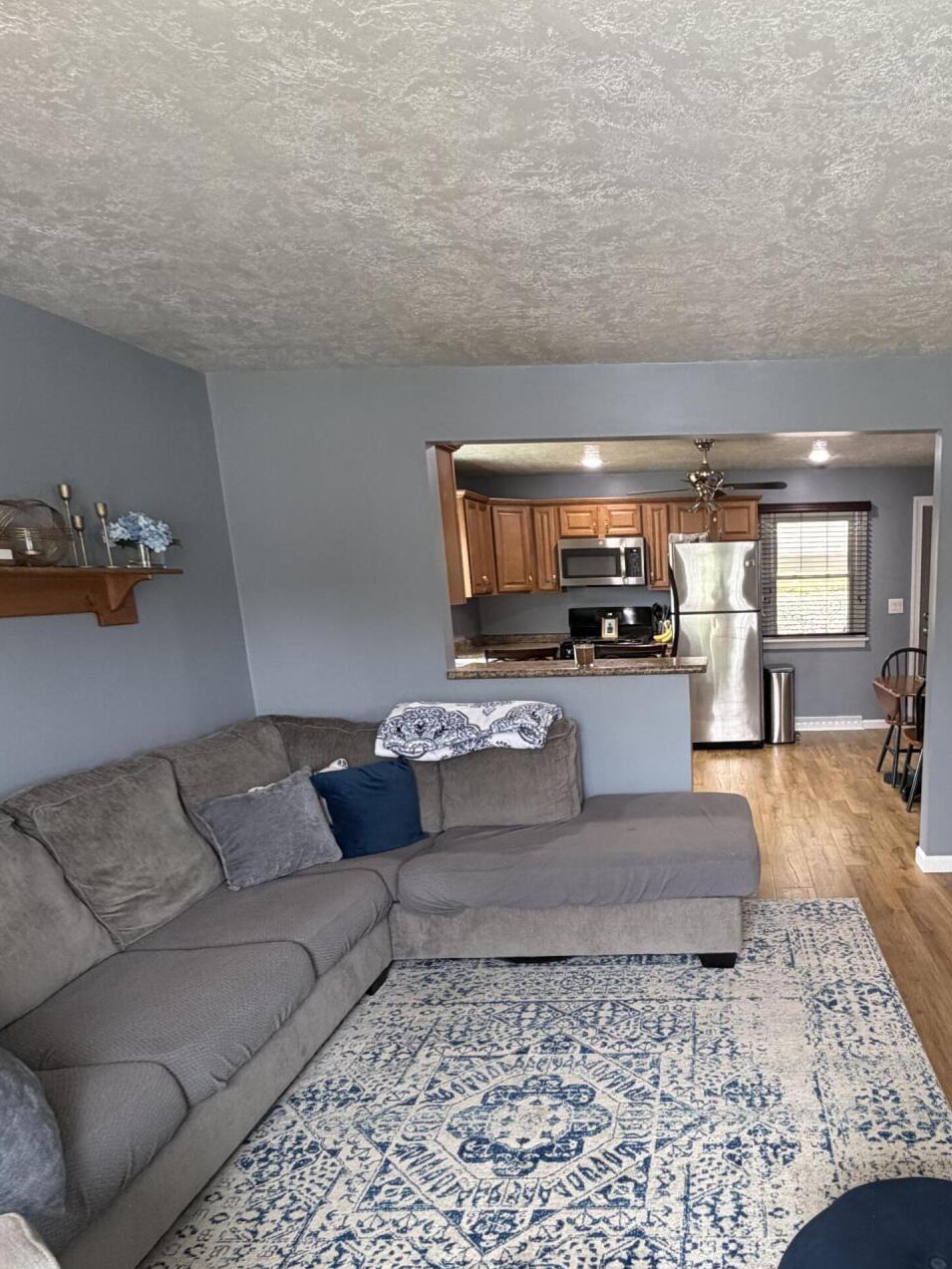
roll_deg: +2.0
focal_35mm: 22
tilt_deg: -12.9
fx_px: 807
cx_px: 714
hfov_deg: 58.0
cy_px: 765
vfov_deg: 75.5
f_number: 2.2
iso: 250
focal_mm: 2.22
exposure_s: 1/60
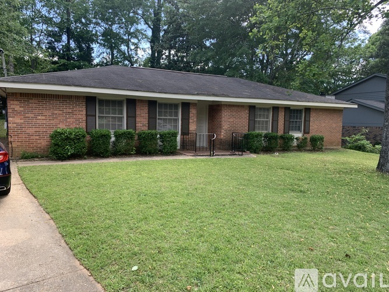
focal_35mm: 26
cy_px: 146
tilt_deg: -5.9
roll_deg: -0.8
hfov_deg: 67.3
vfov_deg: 53.0
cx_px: 194
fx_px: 292
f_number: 1.8
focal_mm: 4.25
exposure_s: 1/263
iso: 25
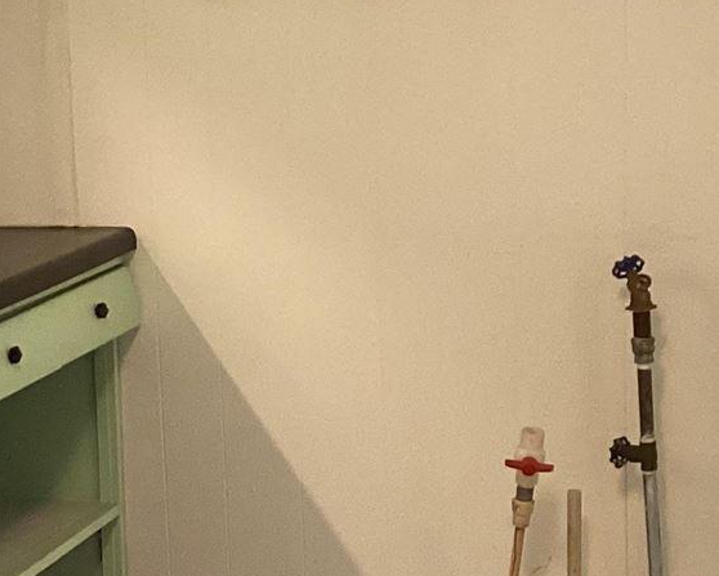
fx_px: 2363
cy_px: 441
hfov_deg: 17.0
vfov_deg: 13.8
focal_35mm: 111
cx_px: 15
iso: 320
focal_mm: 3.3
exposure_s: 1/60
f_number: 2.4
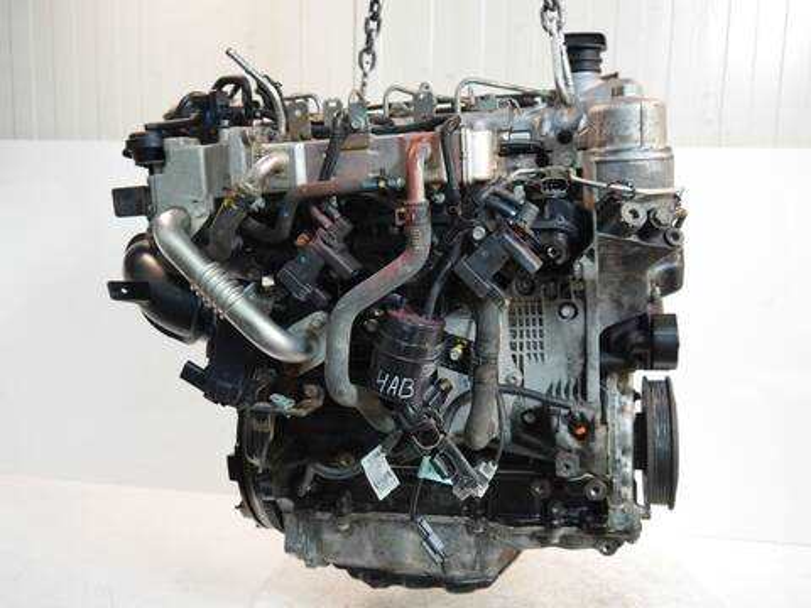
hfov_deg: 56.8
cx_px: 406
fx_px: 750
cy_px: 304
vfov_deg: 44.2
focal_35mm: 32
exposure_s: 1/60
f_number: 3.8
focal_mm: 16
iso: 500
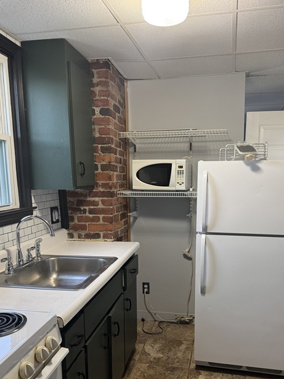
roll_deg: +1.2
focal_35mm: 30
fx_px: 328
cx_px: 161
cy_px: 232
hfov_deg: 46.7
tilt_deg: -11.7
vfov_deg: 59.3
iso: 200
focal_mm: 6.76
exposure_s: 1/60
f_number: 1.78
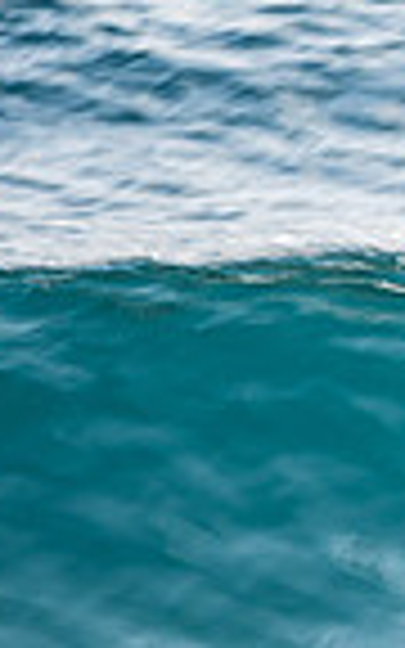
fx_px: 36380
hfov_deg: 0.6
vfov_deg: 1.0
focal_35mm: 2060
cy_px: 524
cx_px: 1274
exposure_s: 1/20
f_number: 13
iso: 31
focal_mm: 500
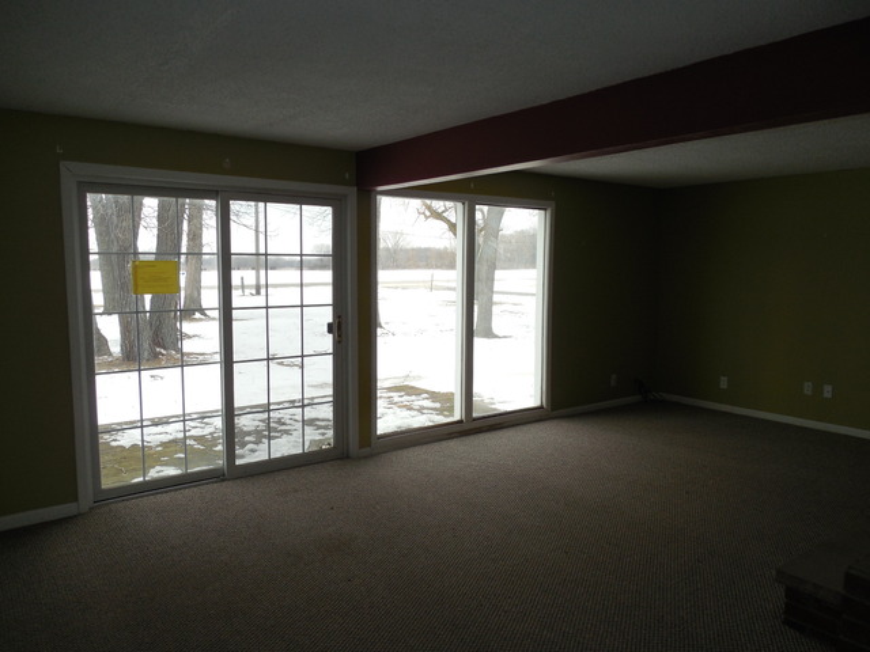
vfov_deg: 54.9
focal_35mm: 25
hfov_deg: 69.4
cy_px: 326
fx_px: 628
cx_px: 435
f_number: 3.3
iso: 125
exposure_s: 1/400
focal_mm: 4.5
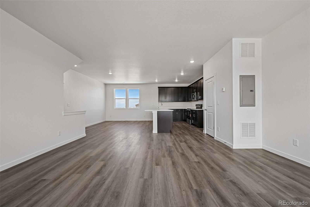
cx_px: 155
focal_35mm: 14
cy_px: 104
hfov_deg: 104.3
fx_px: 121
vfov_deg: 81.2
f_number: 10
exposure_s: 1/15
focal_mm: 14
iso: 100
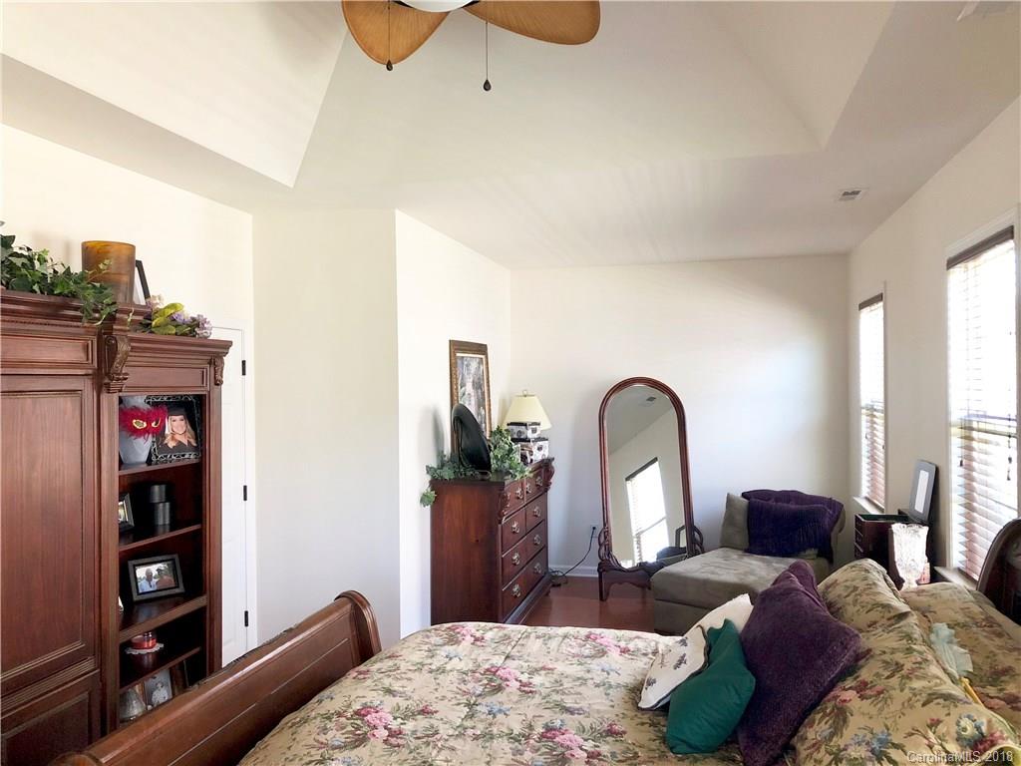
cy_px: 383
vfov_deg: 49.7
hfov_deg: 63.4
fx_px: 826
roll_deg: -0.2
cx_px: 510
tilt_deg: -0.9
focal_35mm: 28
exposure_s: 1/15
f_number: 1.8
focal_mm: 3.99
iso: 50
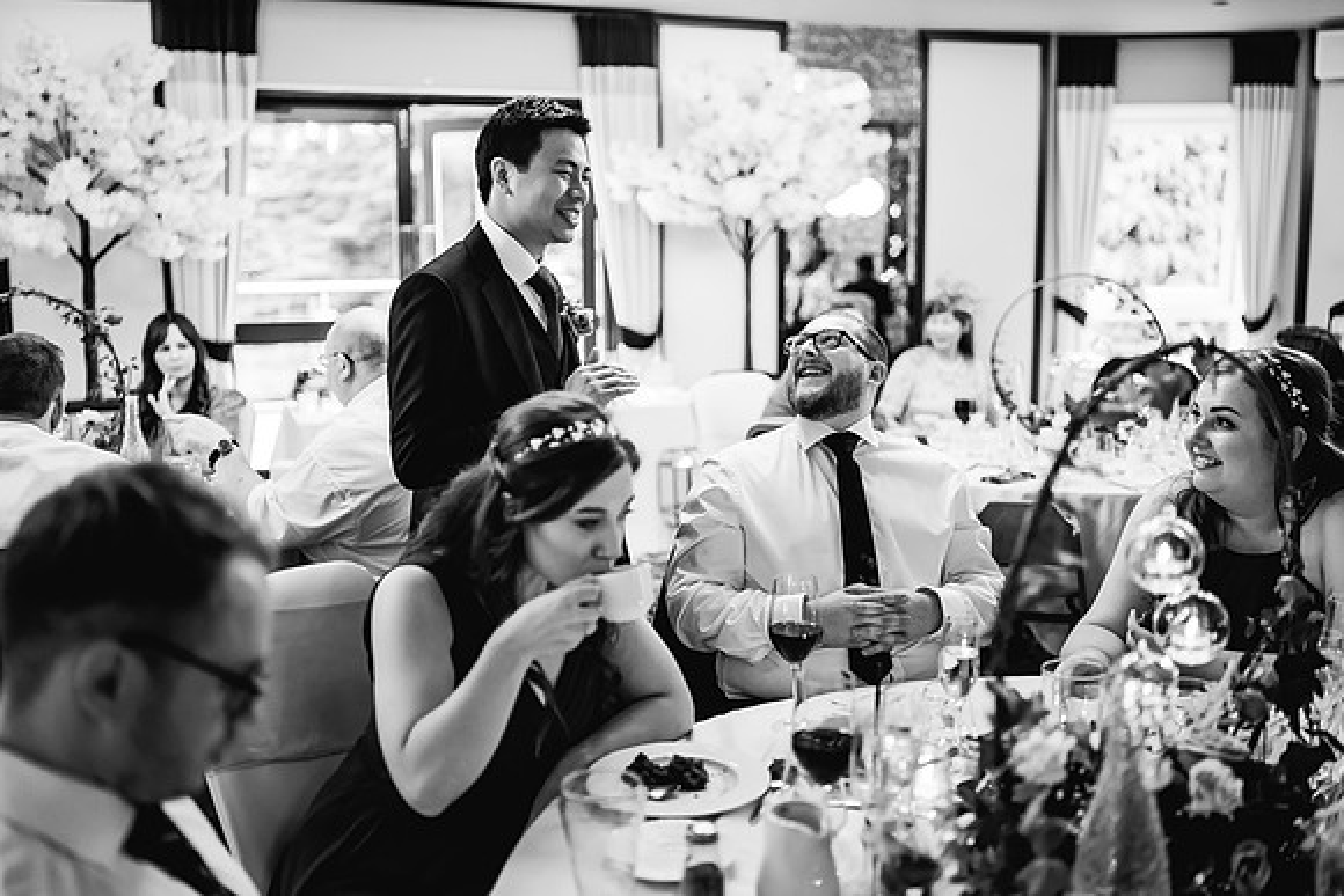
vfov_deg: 37.2
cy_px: 448
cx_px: 672
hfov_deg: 53.5
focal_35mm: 36
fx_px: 1334
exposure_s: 1/250
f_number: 1.4
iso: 1600
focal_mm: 35
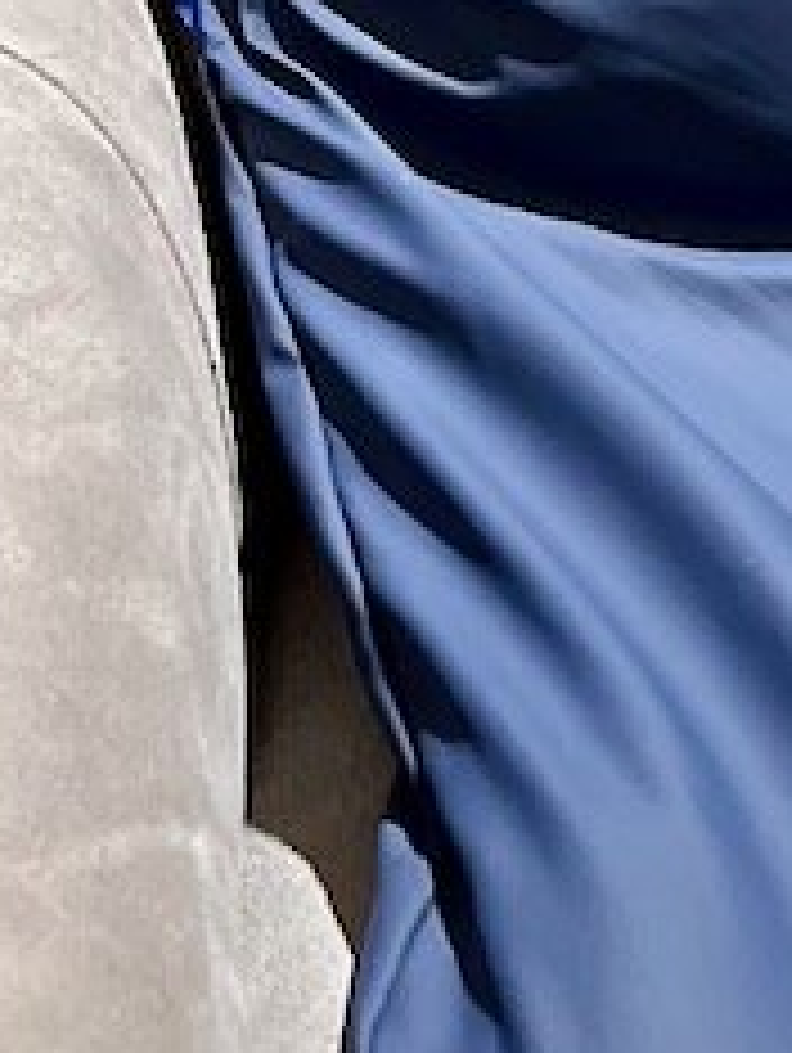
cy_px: 414
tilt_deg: -32.0
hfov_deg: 9.7
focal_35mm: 142
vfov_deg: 13.9
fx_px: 4324
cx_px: 1602
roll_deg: -8.2
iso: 400
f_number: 1.5
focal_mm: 5.7
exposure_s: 1/33
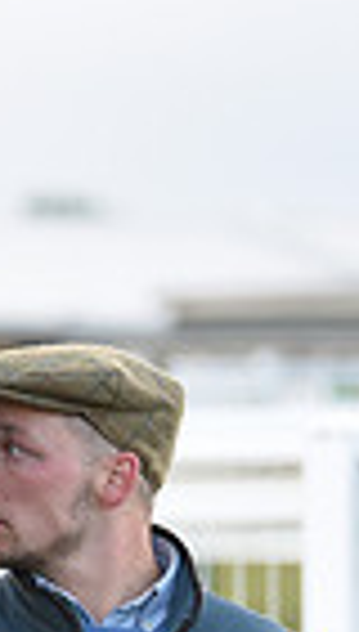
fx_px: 9028
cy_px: 276
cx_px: -844
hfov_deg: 2.2
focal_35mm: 537
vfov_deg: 4.0
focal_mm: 125
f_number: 3.5
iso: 800
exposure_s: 1/500
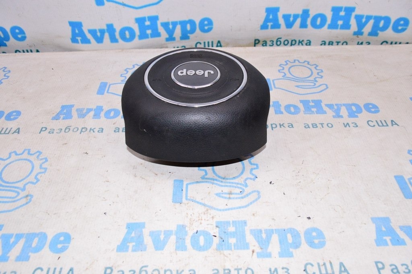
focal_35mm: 30
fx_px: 343
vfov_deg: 43.5
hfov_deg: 62.0
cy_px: 137
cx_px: 206
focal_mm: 20
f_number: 8
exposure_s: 1/125
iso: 1600
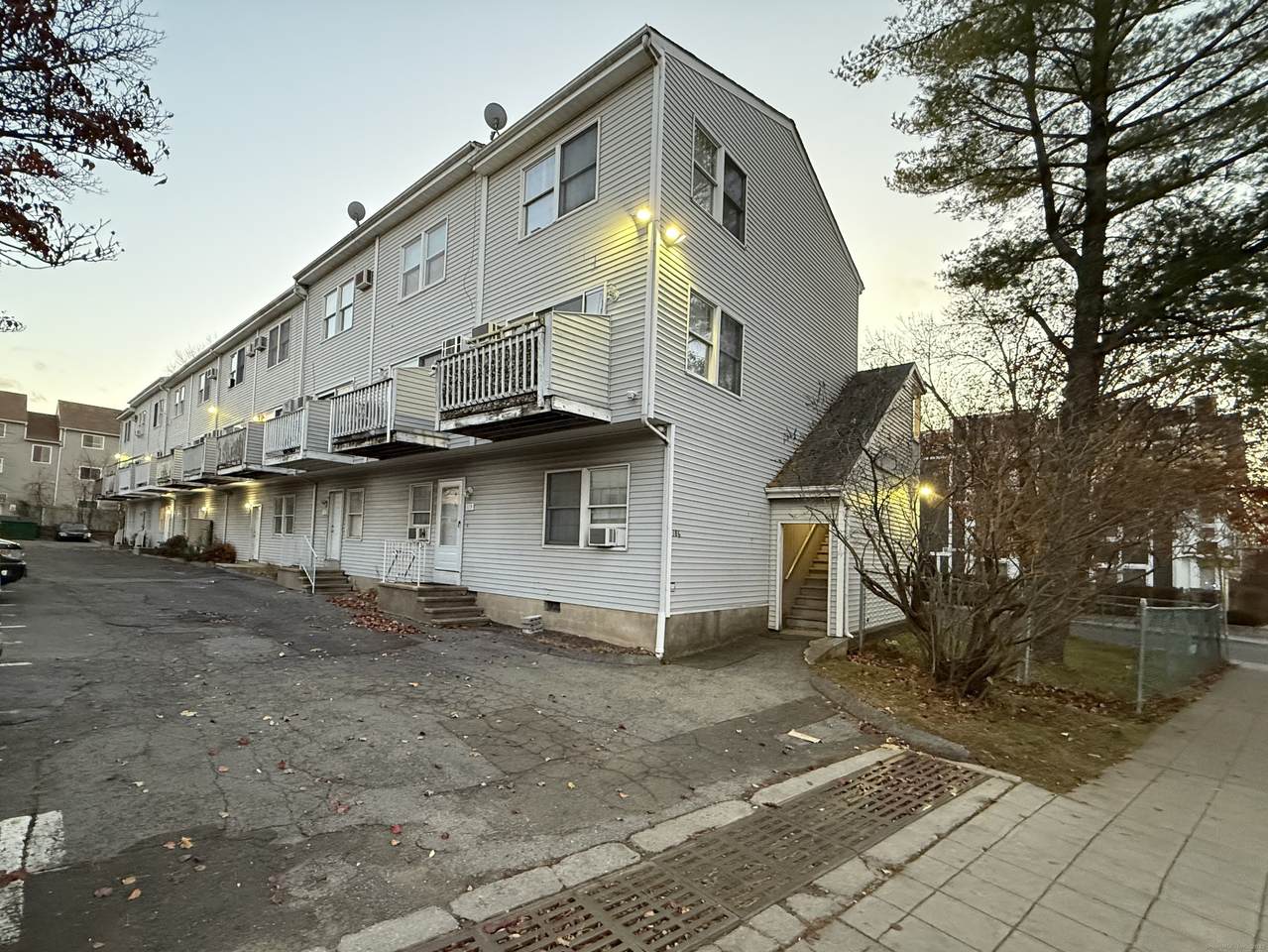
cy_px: 476
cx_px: 634
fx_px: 513
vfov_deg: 85.7
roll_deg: -2.3
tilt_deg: +2.1
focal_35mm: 14
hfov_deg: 102.0
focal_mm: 2.22
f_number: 2.2
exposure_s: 1/60
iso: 640
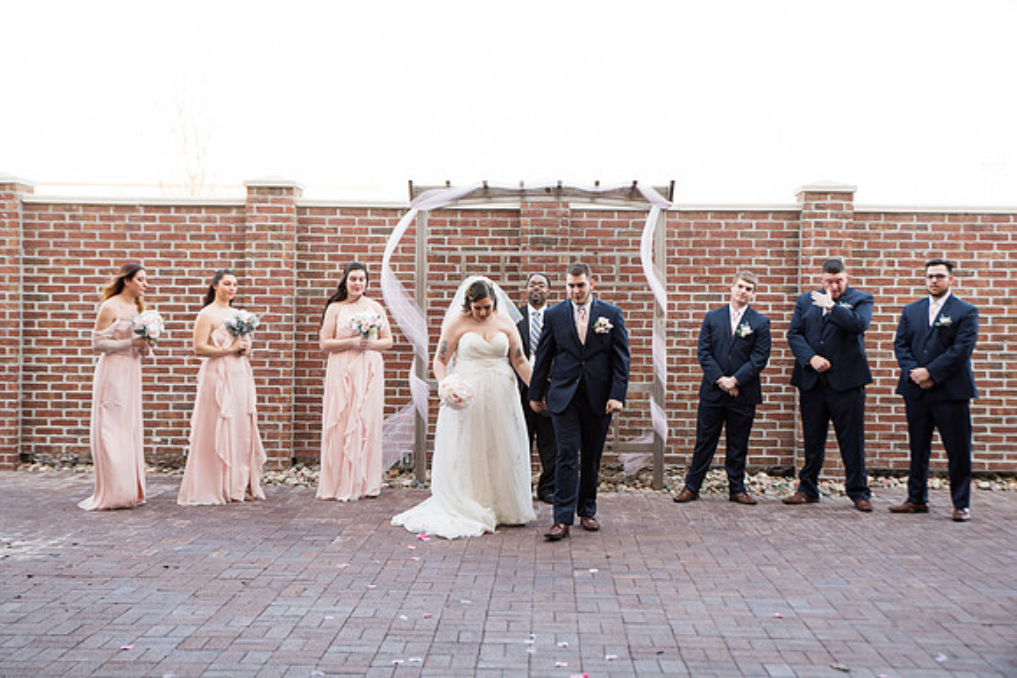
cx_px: 508
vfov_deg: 28.3
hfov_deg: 41.4
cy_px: 339
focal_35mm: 48
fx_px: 1345
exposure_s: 1/200
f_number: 3.5
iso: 250
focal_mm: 46
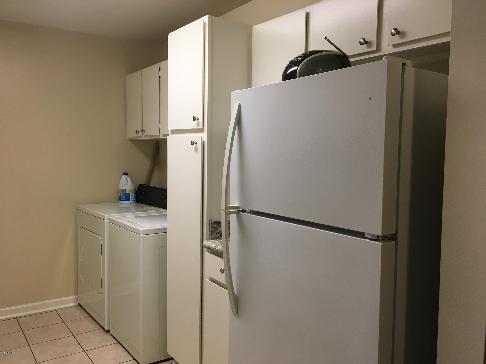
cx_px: 243
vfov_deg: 48.2
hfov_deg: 61.7
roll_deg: -0.3
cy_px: 182
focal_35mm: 29
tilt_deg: -3.8
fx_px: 407
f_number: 2.2
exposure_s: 1/30
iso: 64
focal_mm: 4.15
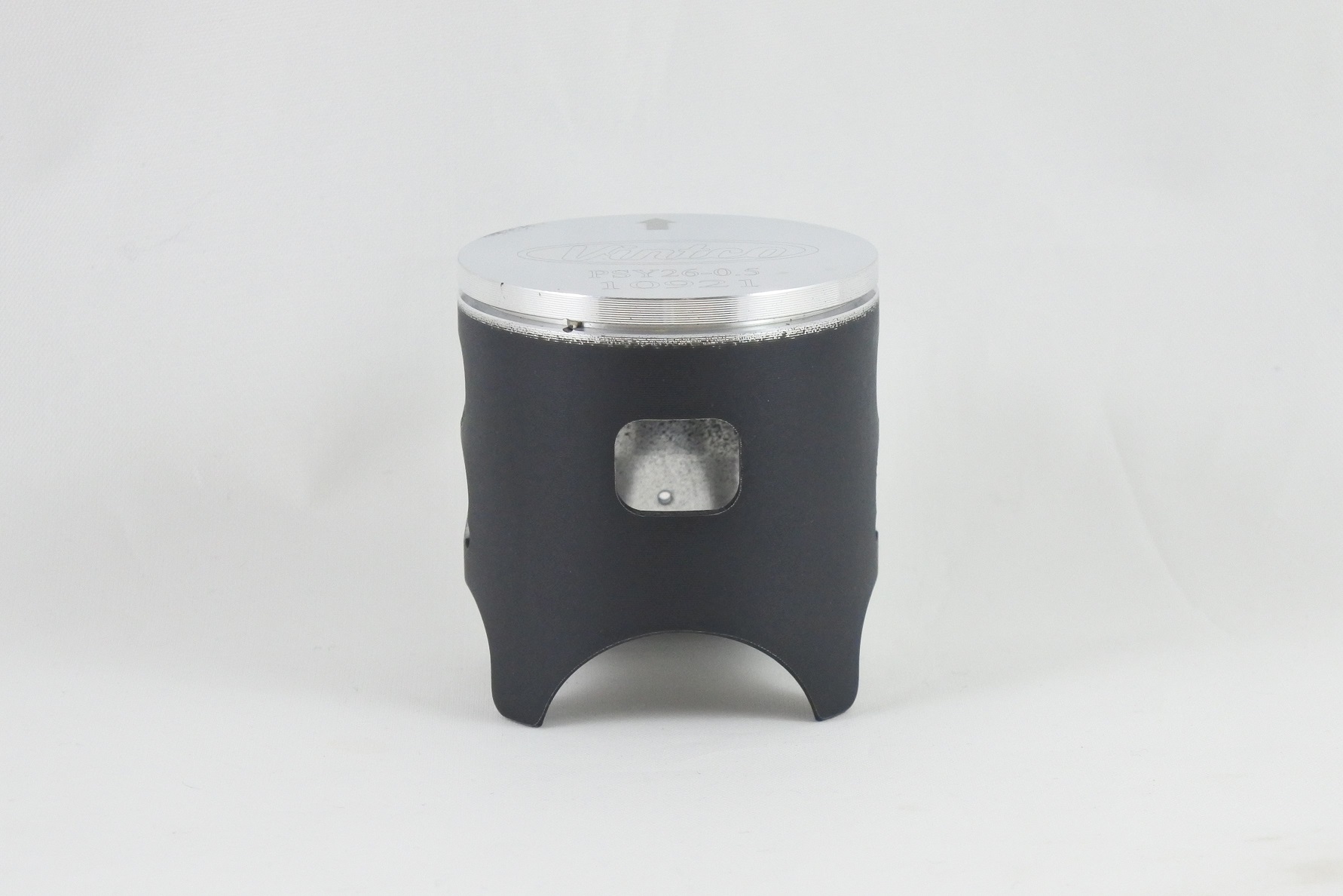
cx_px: 672
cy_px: 448
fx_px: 2835
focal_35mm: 76
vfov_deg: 17.9
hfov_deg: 26.7
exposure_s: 1/100
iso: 800
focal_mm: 28.2
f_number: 5.6
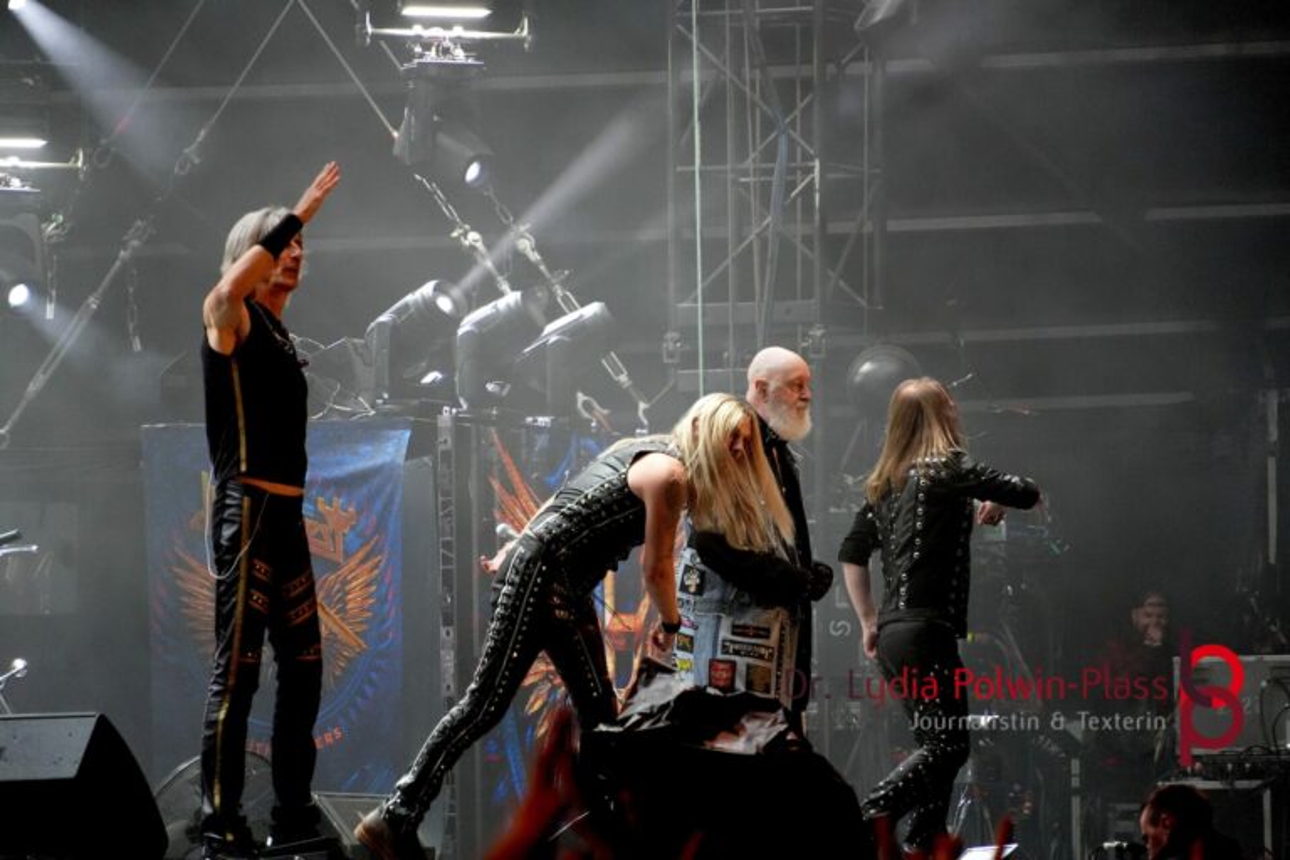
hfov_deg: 5.9
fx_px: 12469
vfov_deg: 4.0
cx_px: 645
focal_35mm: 348
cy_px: 430
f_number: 6.3
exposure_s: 1/400
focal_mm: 232
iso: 4000
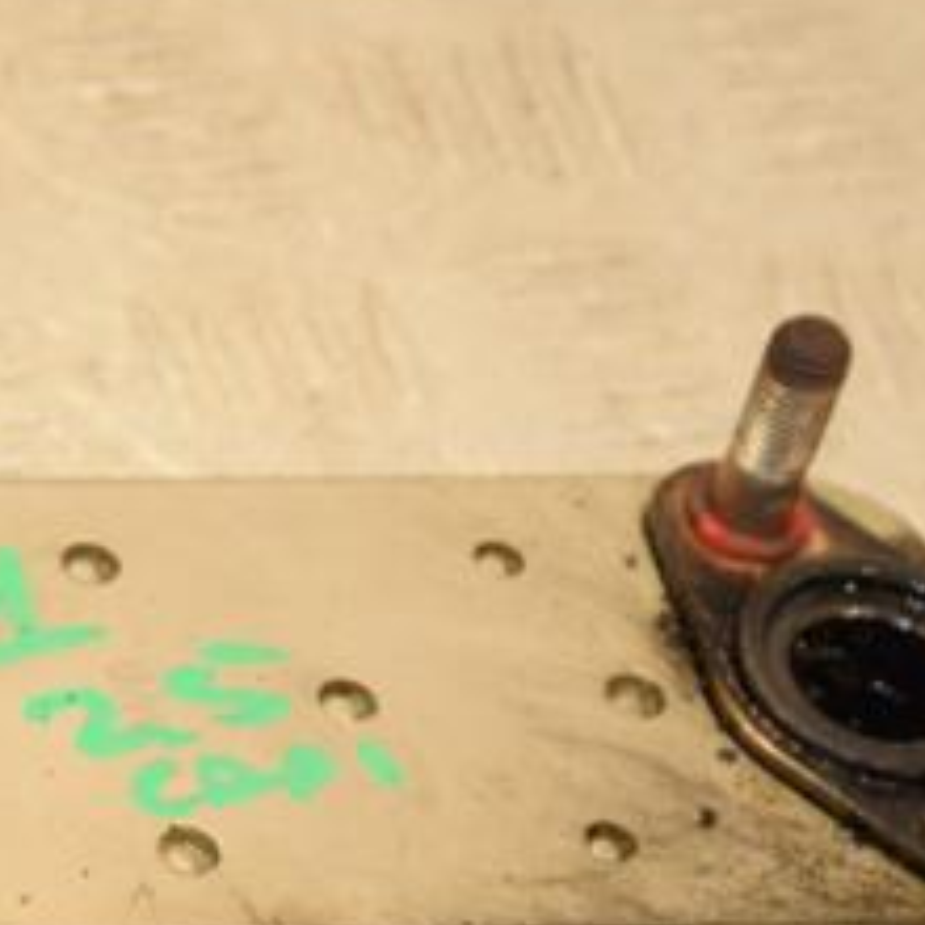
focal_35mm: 260
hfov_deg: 6.7
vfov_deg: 6.7
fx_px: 7865
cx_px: 71
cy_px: 648
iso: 800
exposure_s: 1/200
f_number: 6.3
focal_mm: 75
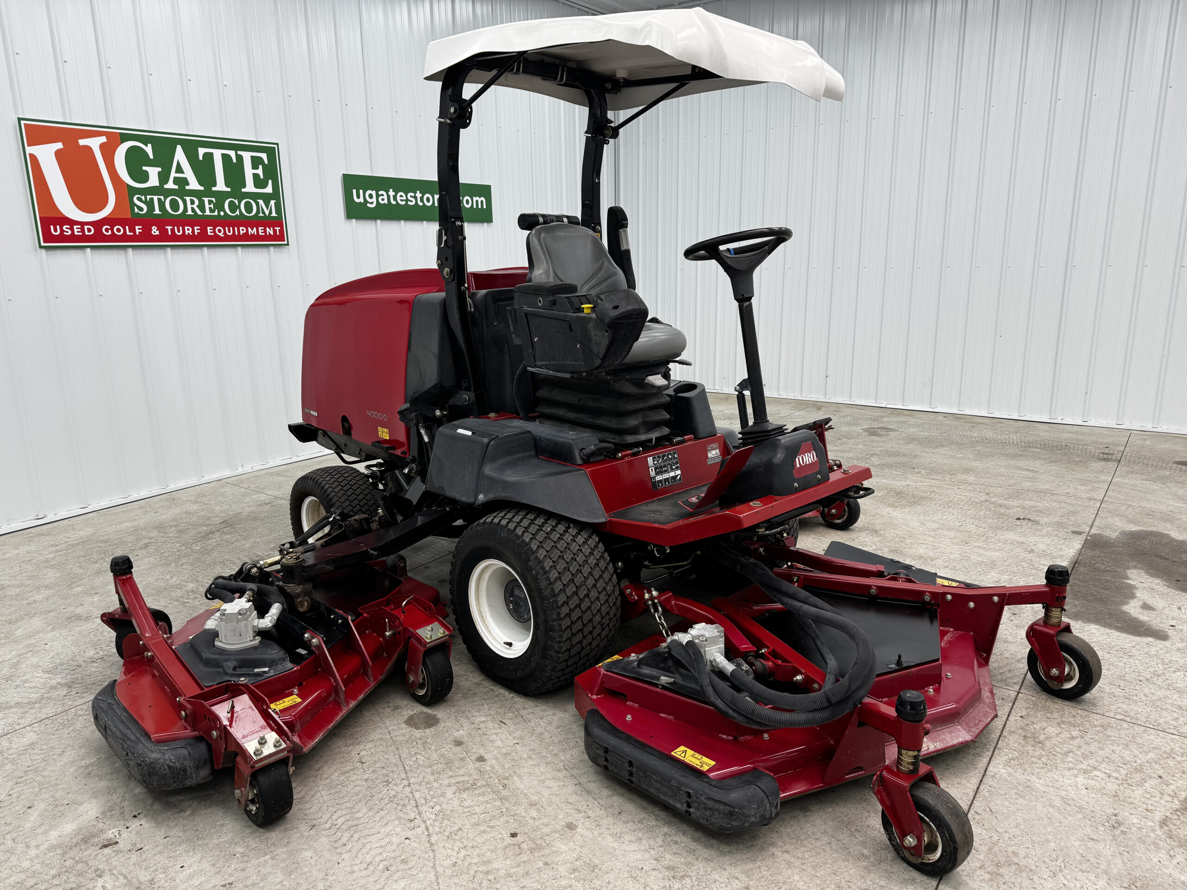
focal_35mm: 24
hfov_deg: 71.6
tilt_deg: -14.2
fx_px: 823
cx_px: 594
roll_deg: +0.9
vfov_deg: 56.8
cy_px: 445
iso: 80
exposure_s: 1/120
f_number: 1.78
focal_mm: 6.76
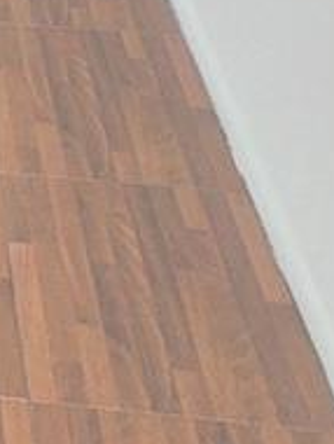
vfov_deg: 14.4
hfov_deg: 15.1
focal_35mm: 82
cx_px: -301
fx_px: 1053
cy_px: -652
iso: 160
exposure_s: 1/60
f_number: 2.2
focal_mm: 2.2
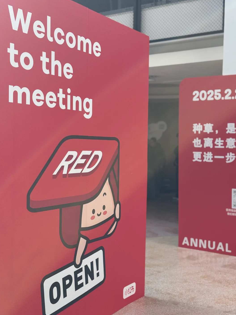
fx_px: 445
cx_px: 117
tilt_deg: -1.1
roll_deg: -2.3
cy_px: 159
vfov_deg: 38.9
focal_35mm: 49
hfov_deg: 29.7
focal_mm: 6.76
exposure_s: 1/228
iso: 80
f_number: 1.78
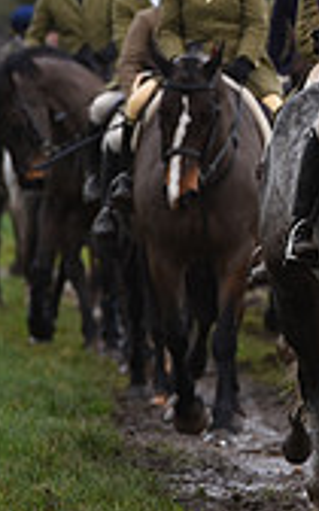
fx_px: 9793
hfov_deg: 1.9
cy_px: 91
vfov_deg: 3.0
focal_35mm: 704
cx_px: 696
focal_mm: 200
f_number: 5.6
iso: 900
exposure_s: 1/1250
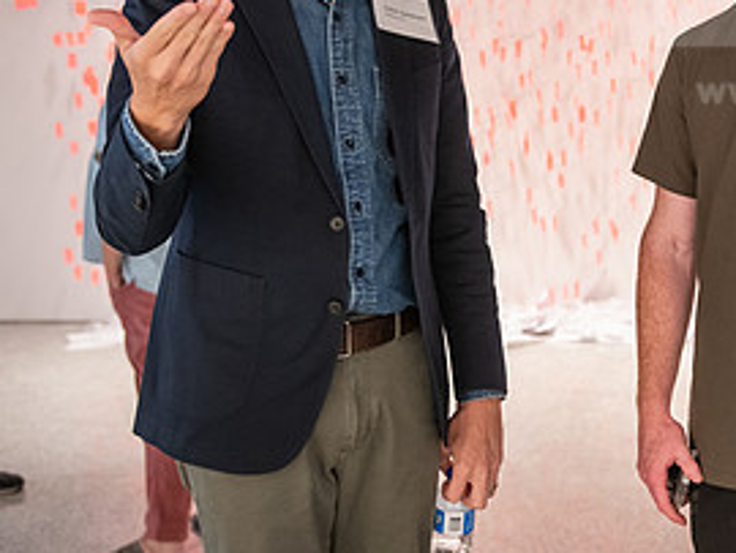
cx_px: 572
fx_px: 1405
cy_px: 148
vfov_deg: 22.1
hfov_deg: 28.8
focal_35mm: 66
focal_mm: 32
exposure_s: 1/250
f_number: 2.8
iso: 1600
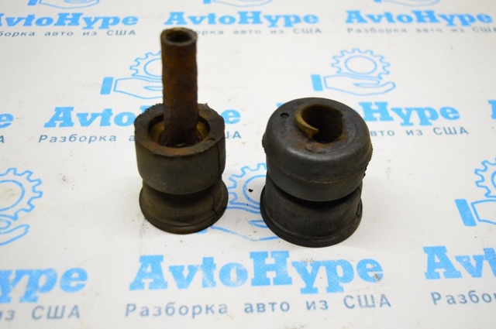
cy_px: 164
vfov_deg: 32.9
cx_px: 248
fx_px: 557
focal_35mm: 40
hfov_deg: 48.0
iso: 3200
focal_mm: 27
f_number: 4
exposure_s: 1/320
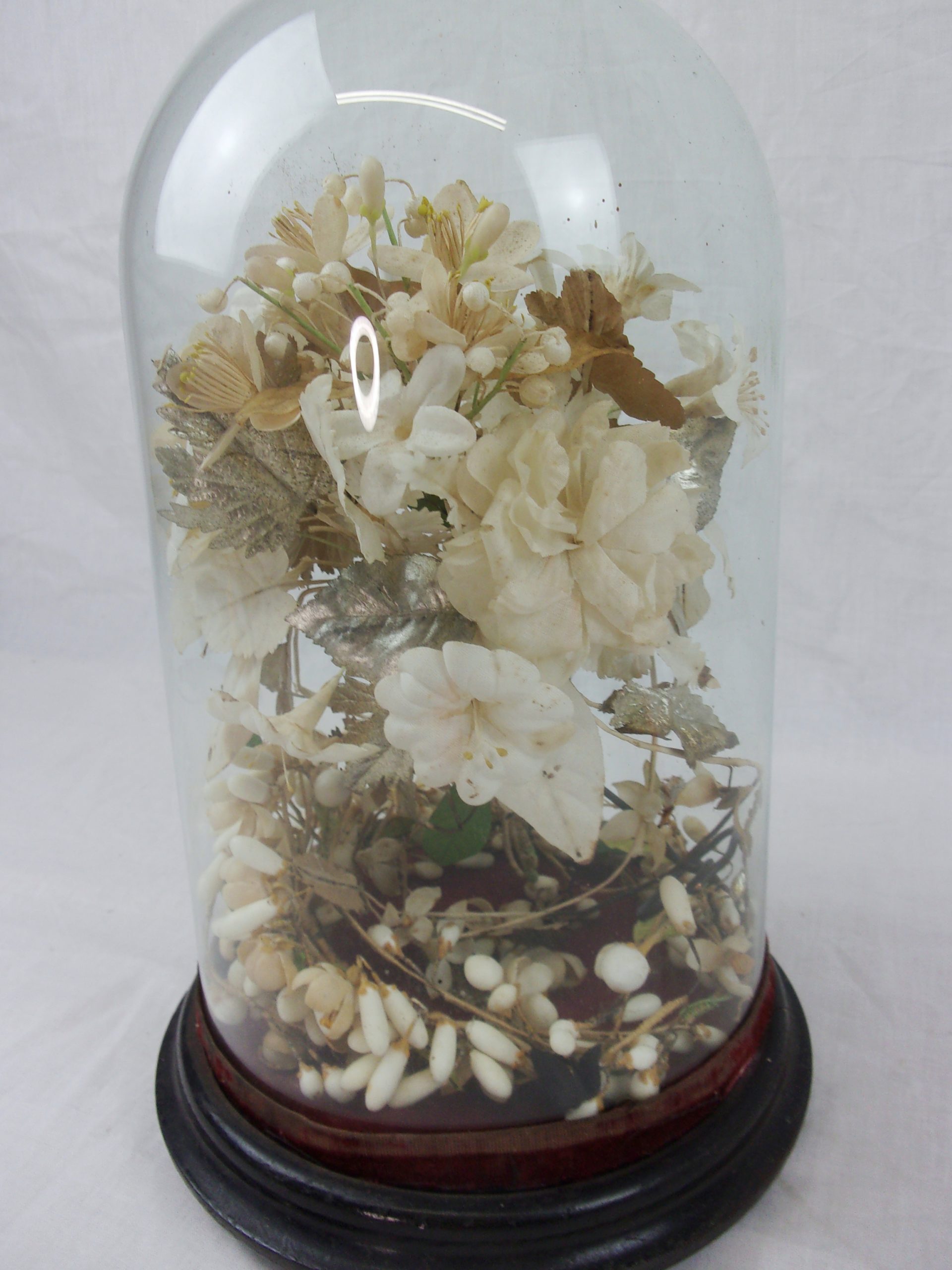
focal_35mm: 28
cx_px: 476
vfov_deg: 63.4
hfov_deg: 49.7
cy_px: 635
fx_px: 1027
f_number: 3.9
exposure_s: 1/38
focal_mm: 5.1
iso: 80
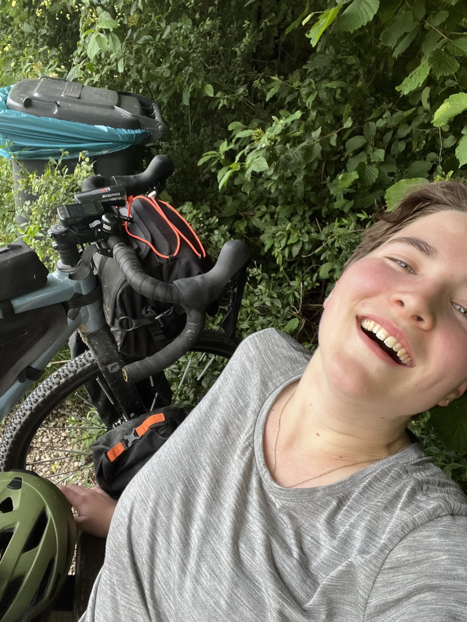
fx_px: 540
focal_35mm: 30
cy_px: 311
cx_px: 234
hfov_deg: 46.8
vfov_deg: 60.0
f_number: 2.2
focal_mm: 2.71
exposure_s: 1/121
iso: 25
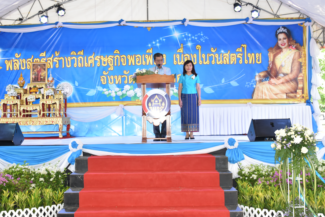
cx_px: 162
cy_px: 108
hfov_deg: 43.6
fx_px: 406
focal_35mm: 45
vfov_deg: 29.9
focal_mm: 30
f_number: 6.3
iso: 800
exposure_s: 1/200
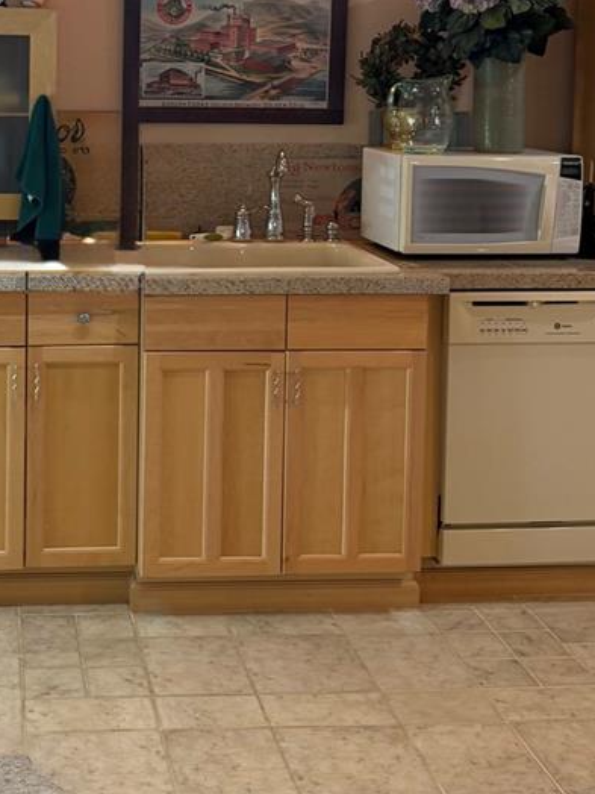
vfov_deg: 34.1
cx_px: 92
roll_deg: -0.1
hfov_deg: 25.9
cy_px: 179
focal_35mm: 55
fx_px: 1260
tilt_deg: -6.0
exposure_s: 1/60
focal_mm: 6.76
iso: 160
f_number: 1.78
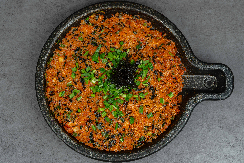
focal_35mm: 42
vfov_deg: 32.0
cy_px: 82
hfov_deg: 46.6
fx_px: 283
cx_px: 122
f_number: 4.5
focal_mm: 41.8
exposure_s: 1/125
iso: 100
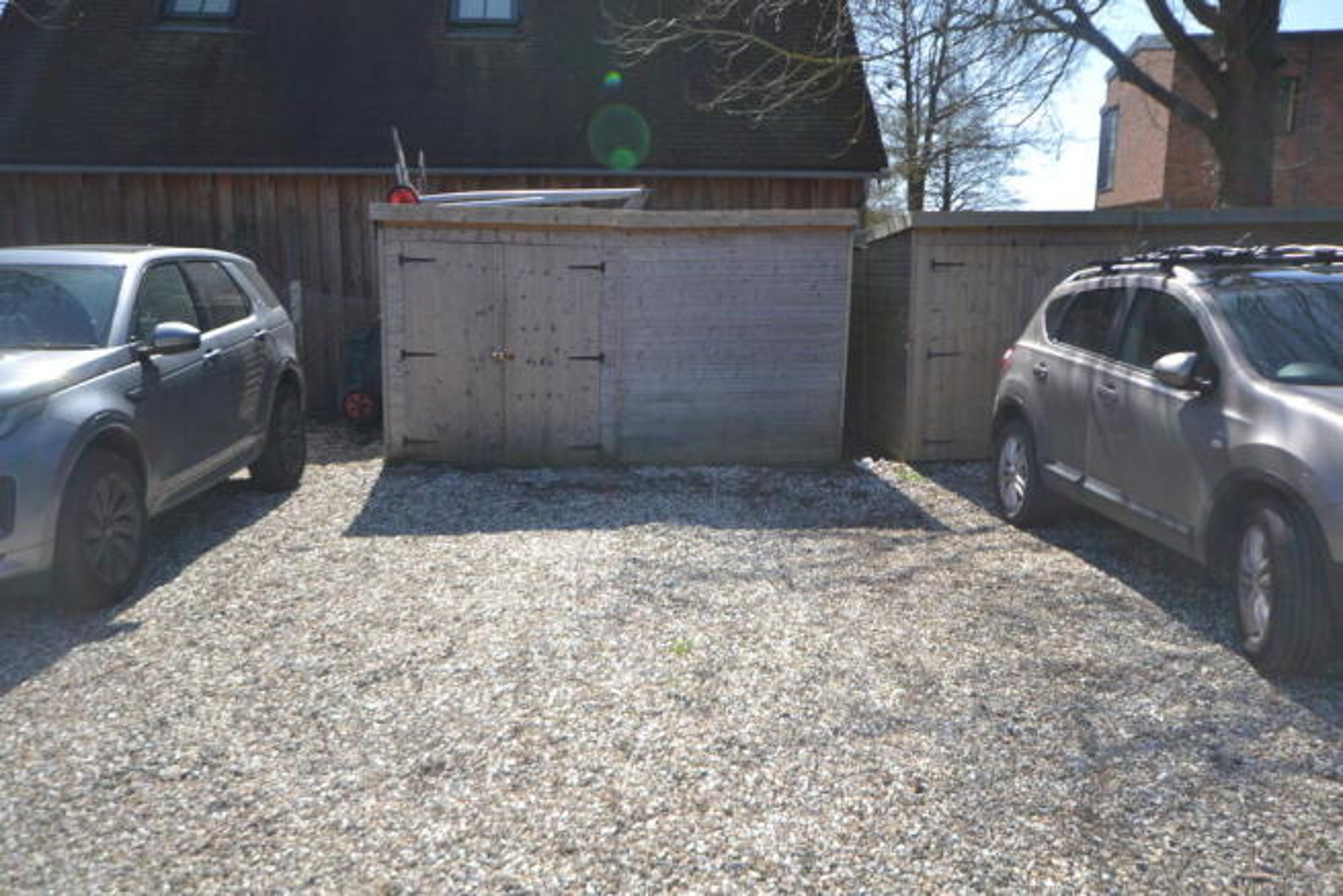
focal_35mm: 30
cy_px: 448
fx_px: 1119
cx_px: 672
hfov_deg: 61.9
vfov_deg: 43.6
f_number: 7.1
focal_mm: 20
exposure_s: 1/200
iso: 100
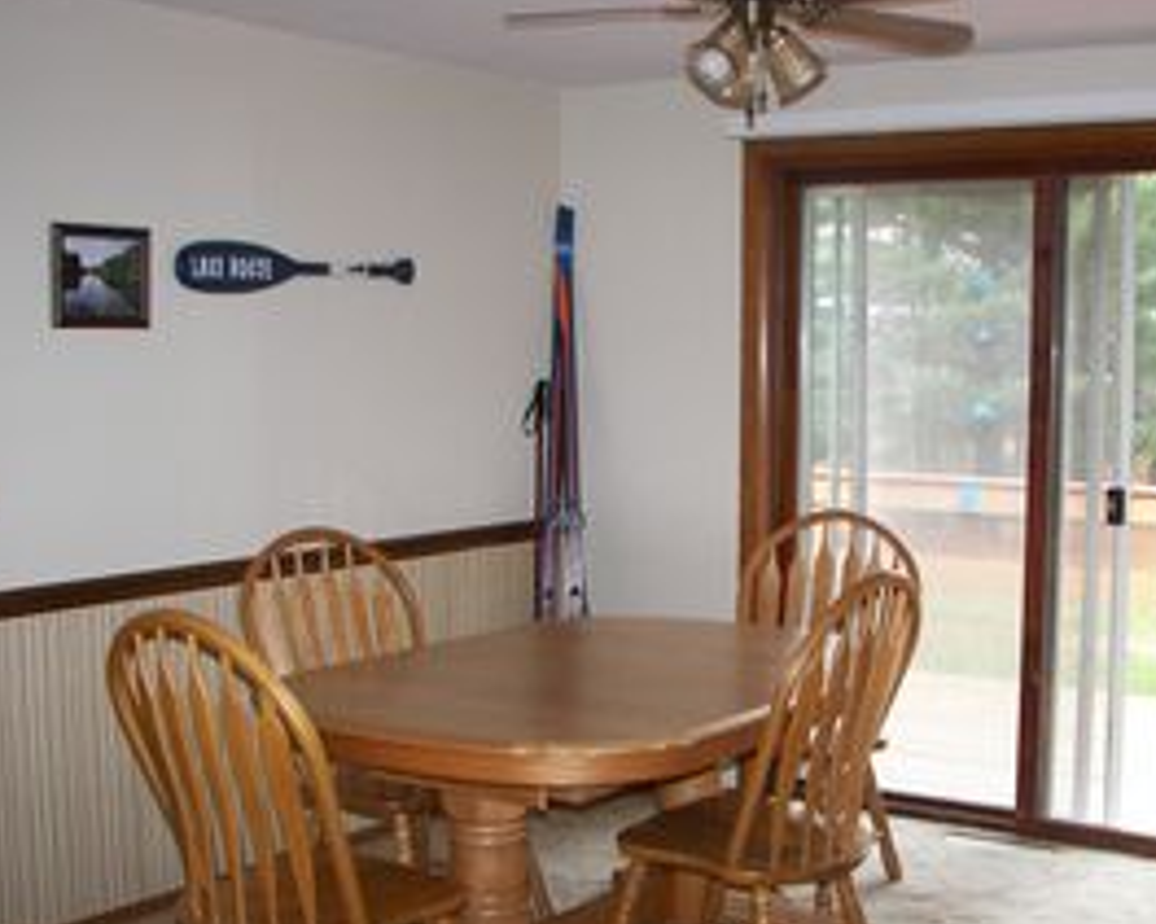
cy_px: 574
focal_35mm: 49
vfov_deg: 30.7
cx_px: 701
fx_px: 1676
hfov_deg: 37.9
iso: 80
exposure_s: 1/30
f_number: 2.8
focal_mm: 6
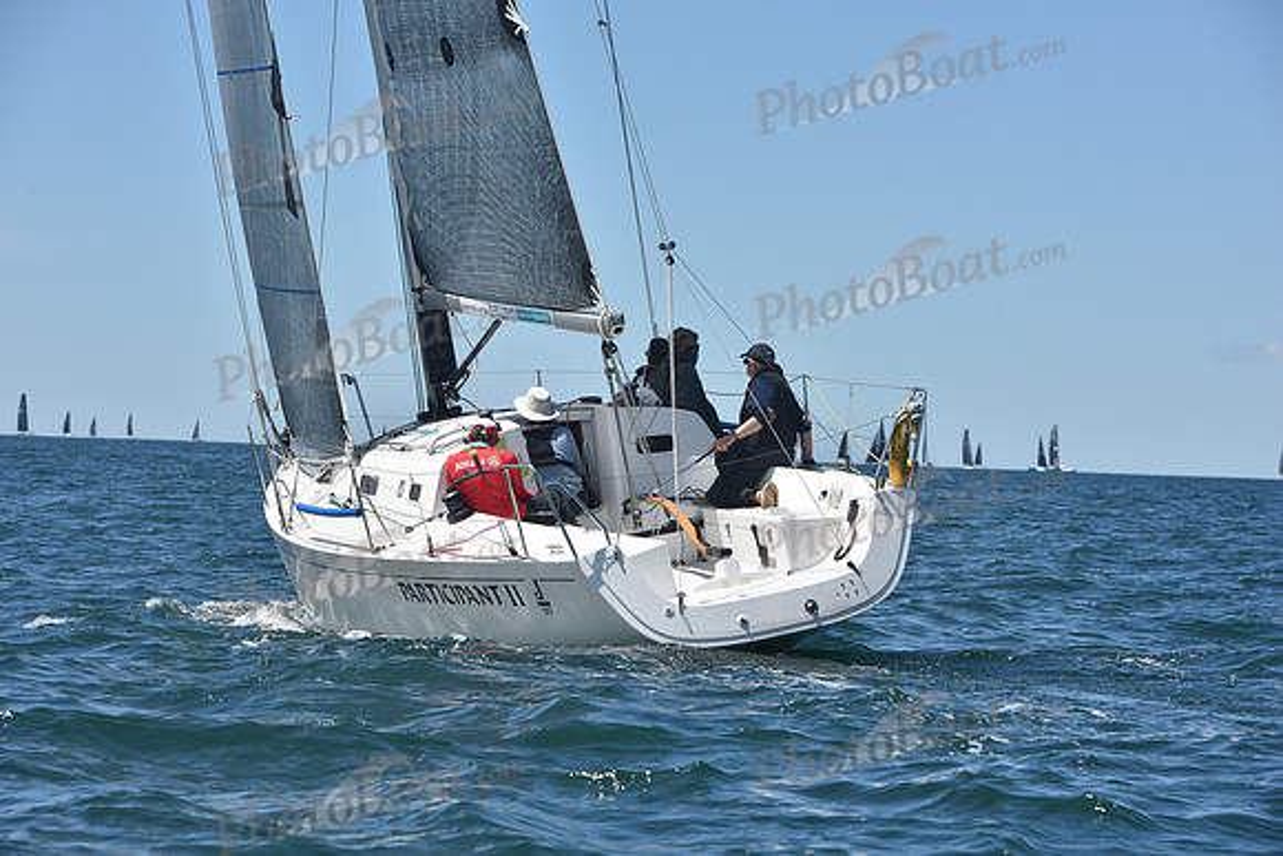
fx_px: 5169
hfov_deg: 14.2
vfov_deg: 9.5
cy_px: 428
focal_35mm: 145
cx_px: 642
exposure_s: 1/800
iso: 250
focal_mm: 145
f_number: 11
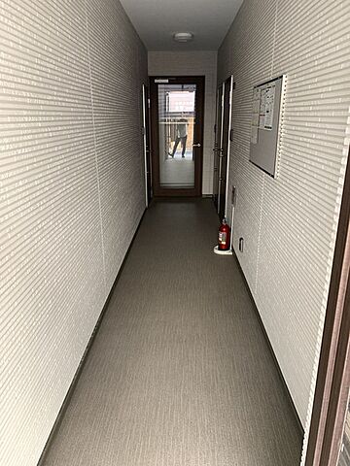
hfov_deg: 53.1
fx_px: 351
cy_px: 233
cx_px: 175
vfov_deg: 67.3
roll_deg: +0.1
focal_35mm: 26
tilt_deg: -17.5
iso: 320
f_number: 1.8
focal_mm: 4.25
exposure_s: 1/60
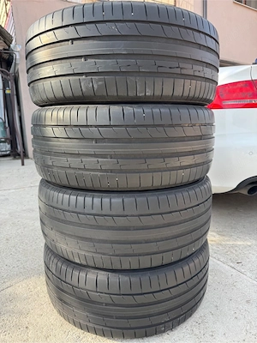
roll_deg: +2.6
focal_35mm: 24
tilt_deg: -9.9
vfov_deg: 71.6
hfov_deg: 56.8
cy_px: 172
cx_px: 128
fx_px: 238
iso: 80
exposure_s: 1/470
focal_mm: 6.76
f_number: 1.78
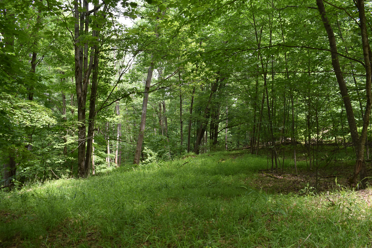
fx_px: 341
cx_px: 186
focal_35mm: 33
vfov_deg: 40.0
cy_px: 124
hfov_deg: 57.2
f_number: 5
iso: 400
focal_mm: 22
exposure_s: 1/100
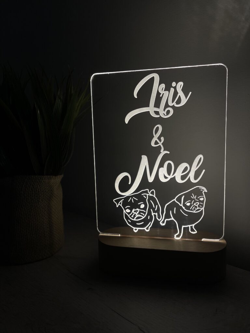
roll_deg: +1.5
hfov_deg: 53.1
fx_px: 250
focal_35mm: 26
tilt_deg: -8.5
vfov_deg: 67.3
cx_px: 125
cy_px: 166
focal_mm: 5.1
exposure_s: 1/348
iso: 50
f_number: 1.6
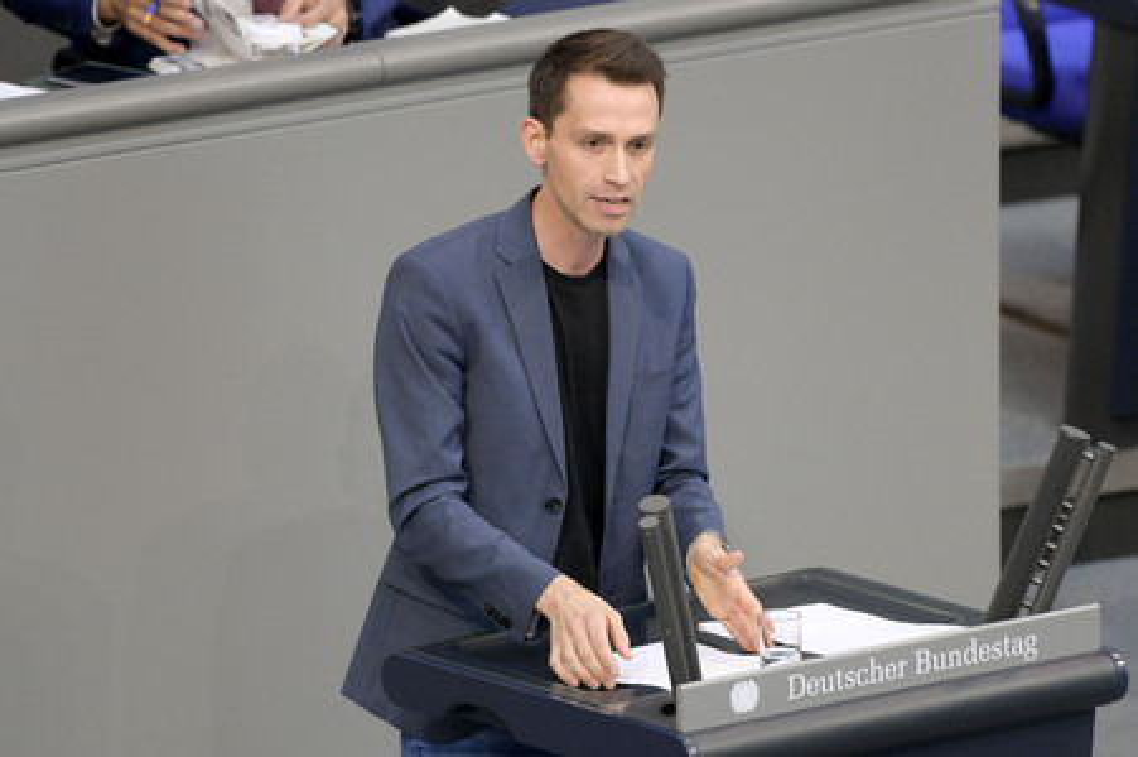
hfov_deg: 5.4
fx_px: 12003
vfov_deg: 3.6
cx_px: 569
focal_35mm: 380
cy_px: 378
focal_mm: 380
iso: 8000
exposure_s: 1/400
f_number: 5.6
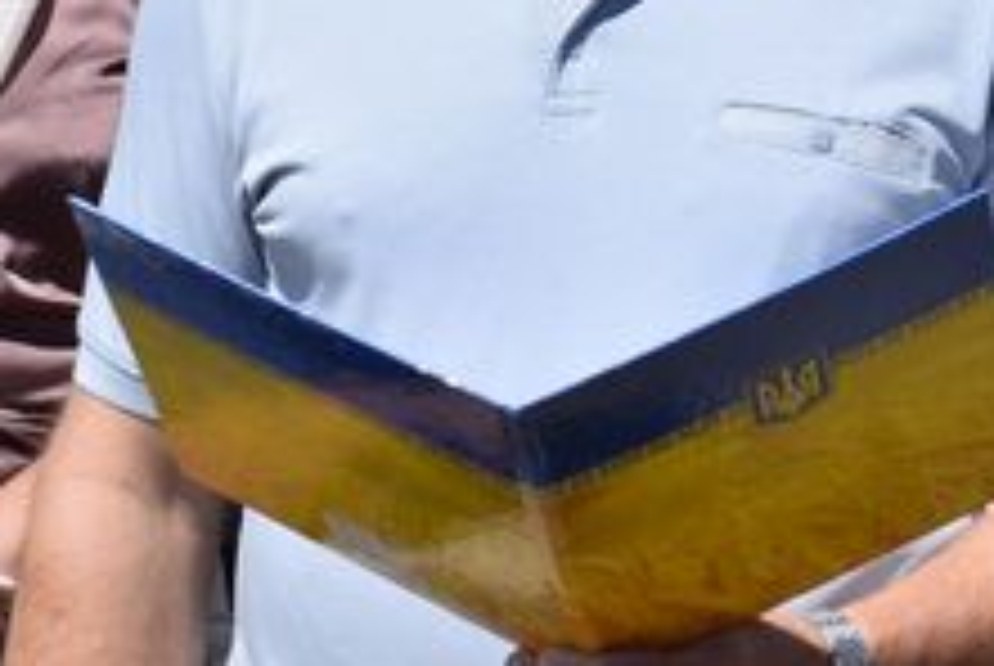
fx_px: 7733
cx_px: 751
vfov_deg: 4.9
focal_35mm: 280
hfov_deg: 7.3
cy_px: 83
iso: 200
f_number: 10
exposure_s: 1/400
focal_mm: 55
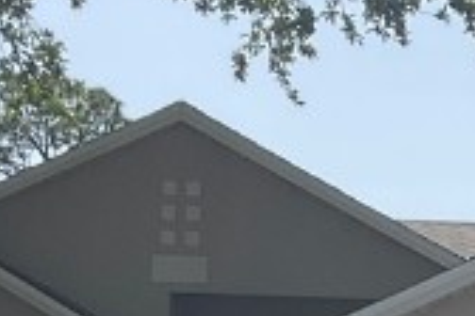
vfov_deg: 7.2
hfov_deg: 11.0
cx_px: 574
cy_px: 615
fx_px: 2428
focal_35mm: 184
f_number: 1.8
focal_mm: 3
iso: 16
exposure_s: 1/2667
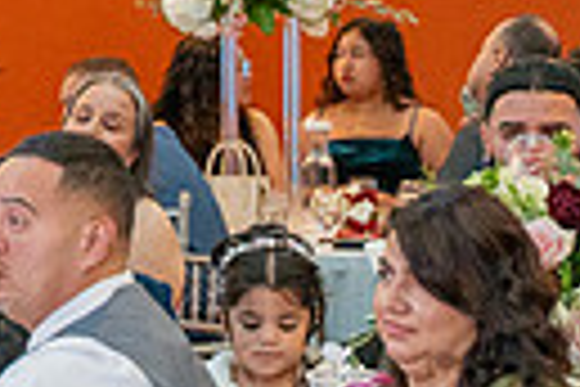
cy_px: 542
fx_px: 5075
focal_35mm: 315
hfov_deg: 6.5
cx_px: 692
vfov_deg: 4.3
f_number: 3.2
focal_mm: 70
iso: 1600
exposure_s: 1/200
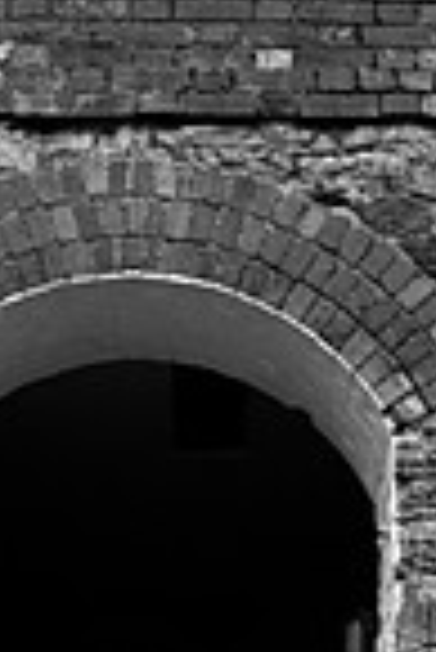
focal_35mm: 99
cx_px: 229
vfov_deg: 18.3
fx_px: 1794
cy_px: 971
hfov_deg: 13.9
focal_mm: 32
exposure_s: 1/640
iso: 250
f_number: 5
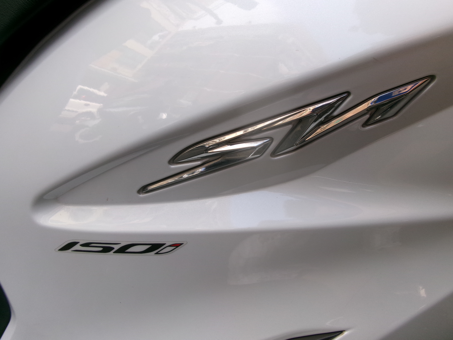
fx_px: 366
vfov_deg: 49.7
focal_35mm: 28
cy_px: 170
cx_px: 226
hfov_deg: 63.4
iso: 100
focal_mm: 5.1
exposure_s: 1/200
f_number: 3.9
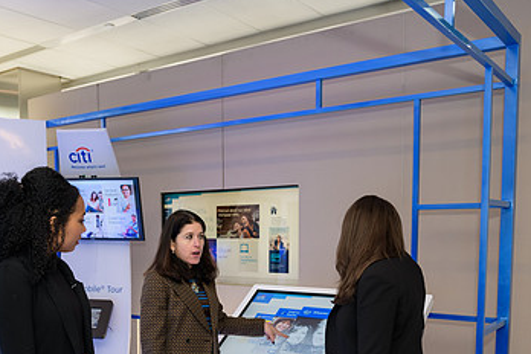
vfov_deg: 32.5
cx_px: 195
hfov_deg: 48.0
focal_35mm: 40
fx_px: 590
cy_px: 285
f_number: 3.2
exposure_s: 1/125
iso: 400
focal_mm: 24
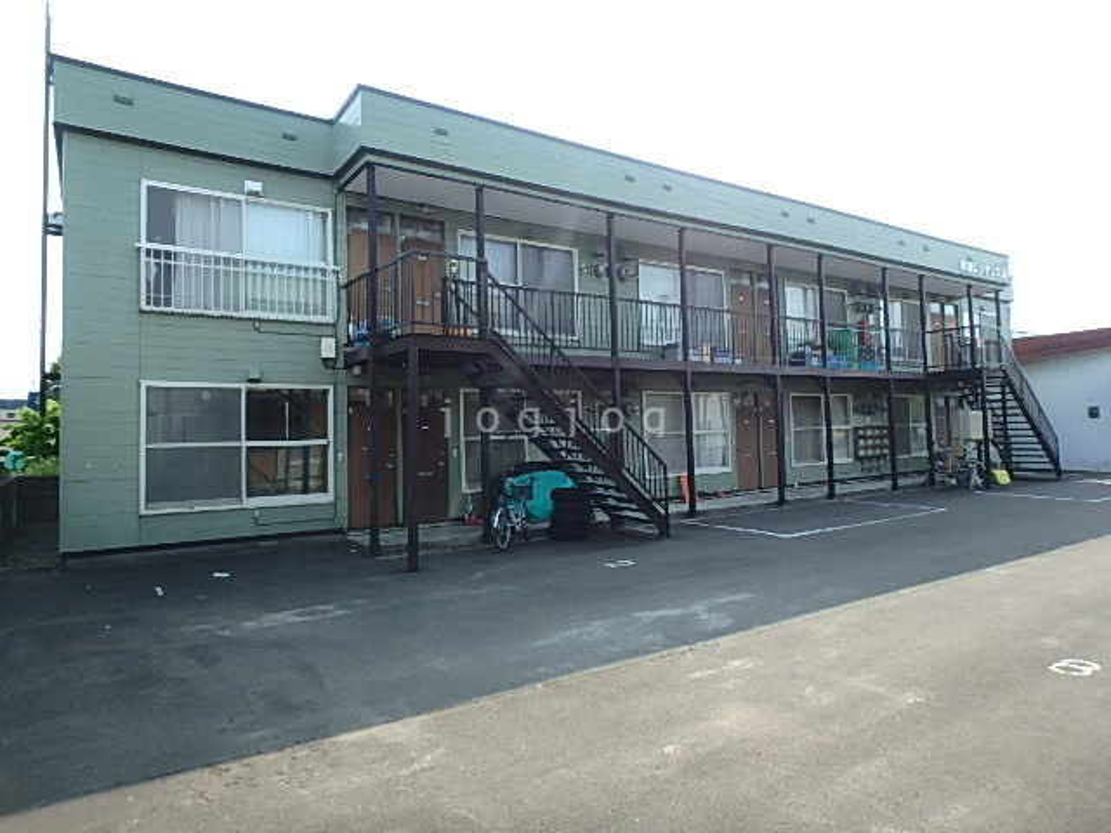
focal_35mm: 21
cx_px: 556
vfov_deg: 63.4
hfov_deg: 79.0
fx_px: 674
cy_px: 416
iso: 125
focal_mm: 3.7
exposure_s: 1/400
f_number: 3.5
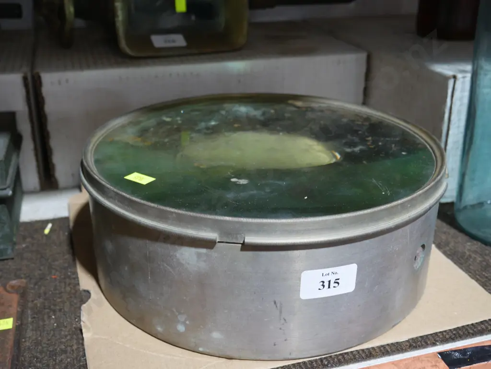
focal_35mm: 40
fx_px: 568
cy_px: 184
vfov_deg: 36.0
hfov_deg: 46.8
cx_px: 246
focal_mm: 20
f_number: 4.4
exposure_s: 1/60
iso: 800
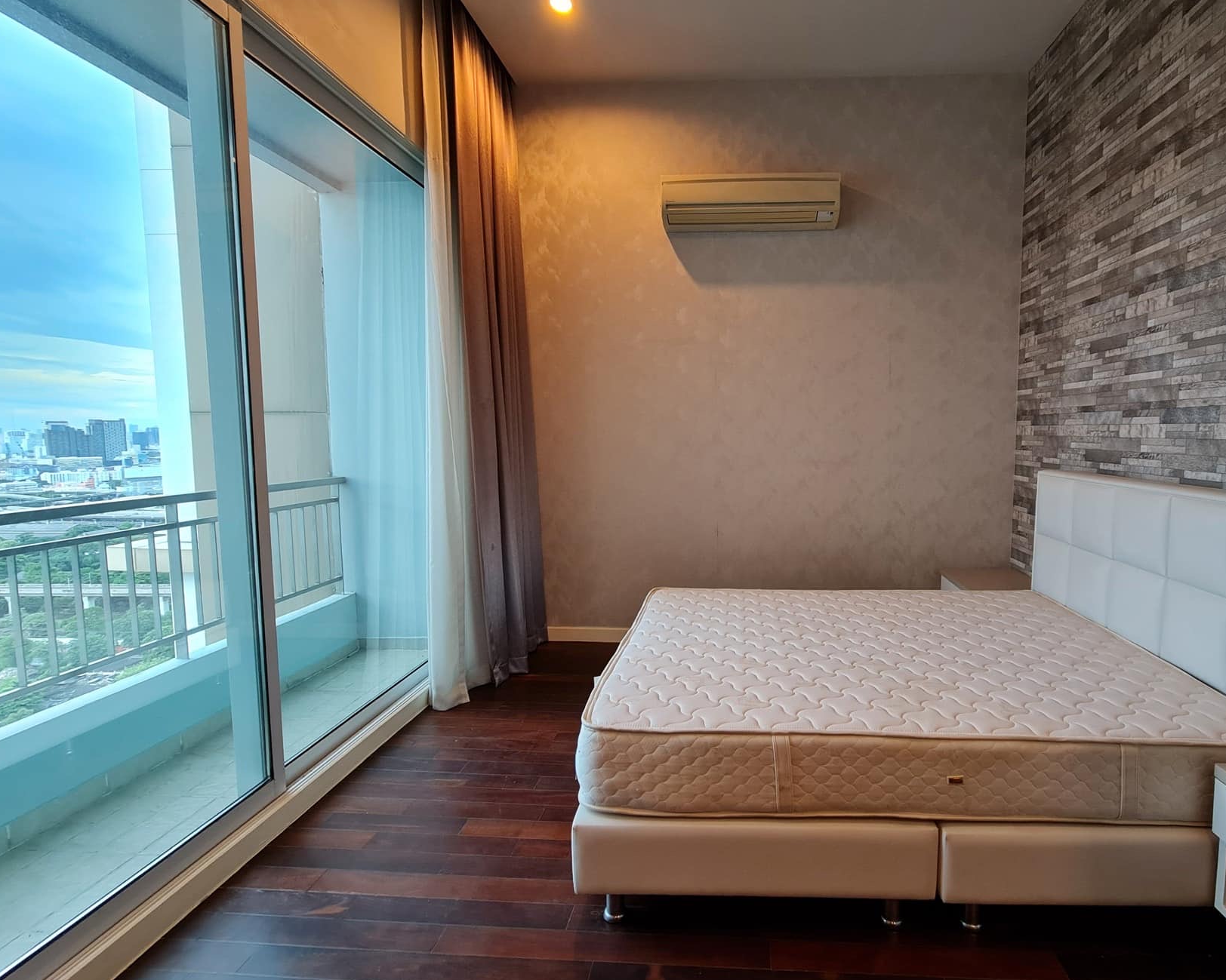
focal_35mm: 15
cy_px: 483
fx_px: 544
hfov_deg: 95.9
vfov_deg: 84.0
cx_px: 718
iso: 160
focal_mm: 2.2
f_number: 2.2
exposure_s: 1/50
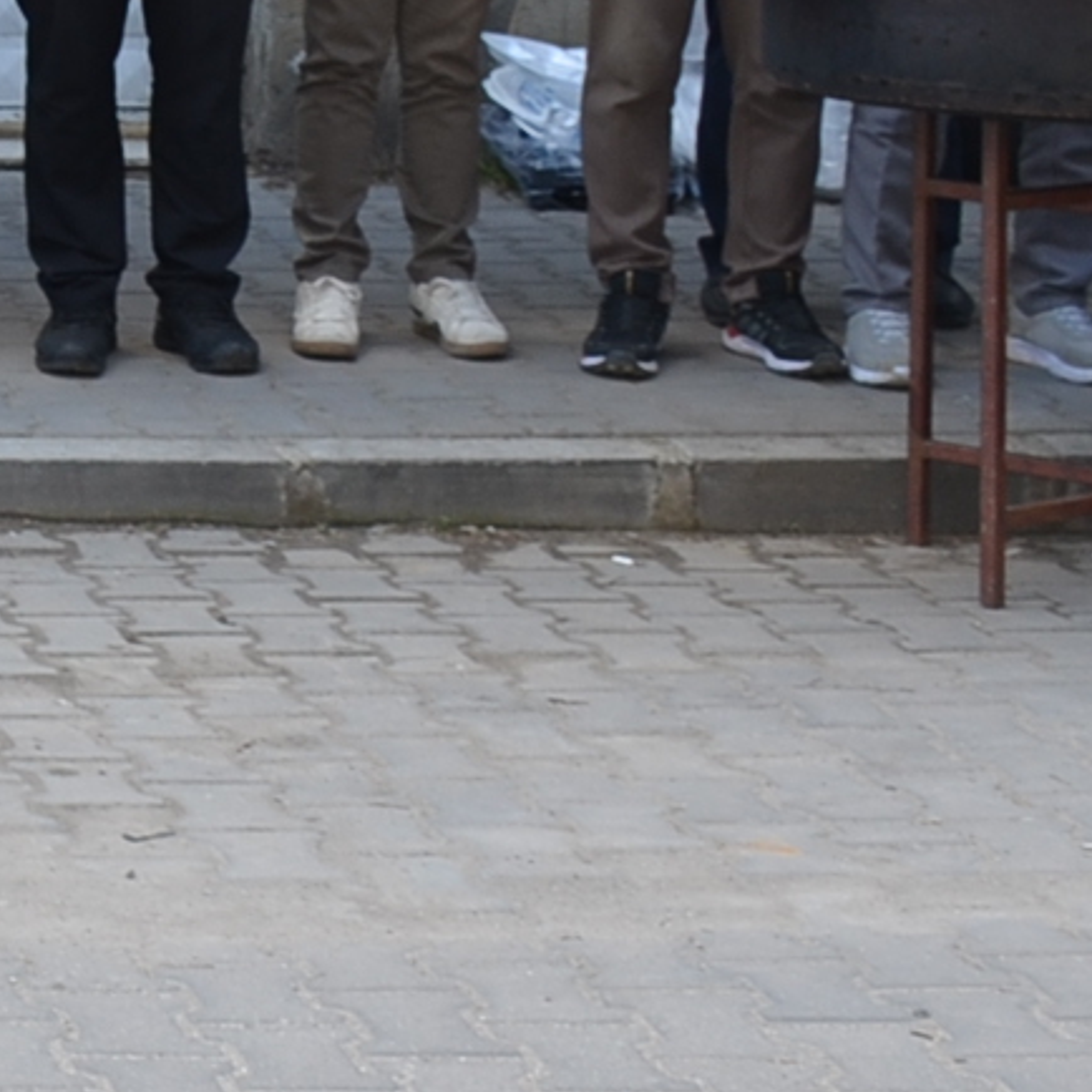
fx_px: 4640
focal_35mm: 130
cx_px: -1102
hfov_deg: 11.9
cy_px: -606
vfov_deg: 12.7
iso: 200
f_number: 5.6
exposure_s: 1/125
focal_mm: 18
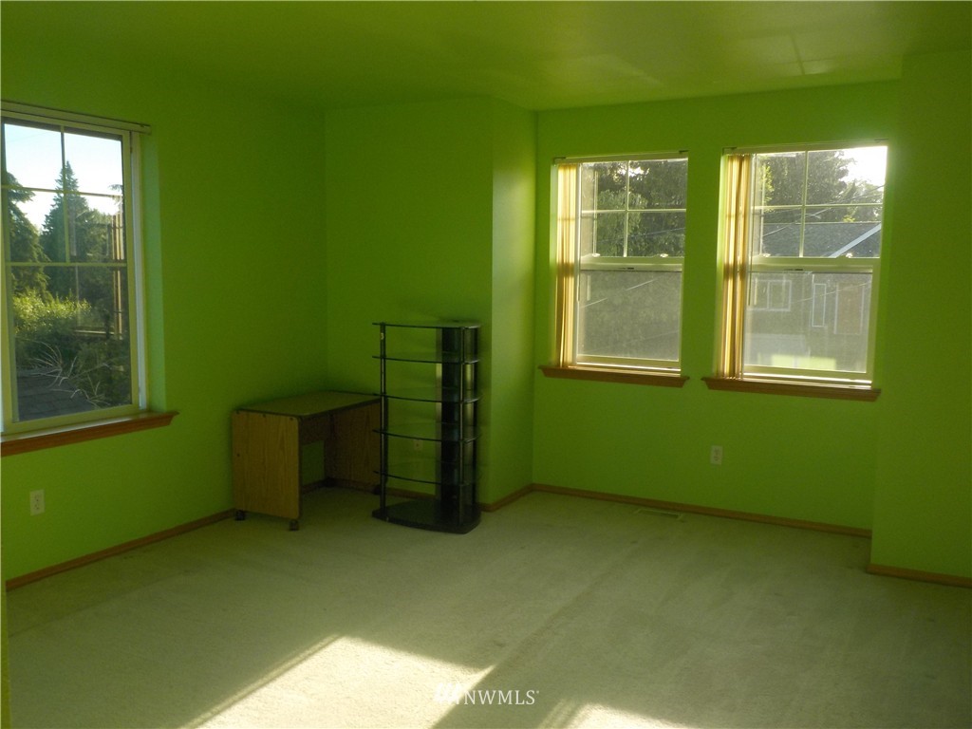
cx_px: 486
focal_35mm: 30
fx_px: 842
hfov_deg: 60.0
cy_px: 364
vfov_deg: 46.8
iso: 125
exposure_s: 1/200
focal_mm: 4.1
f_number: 3.3
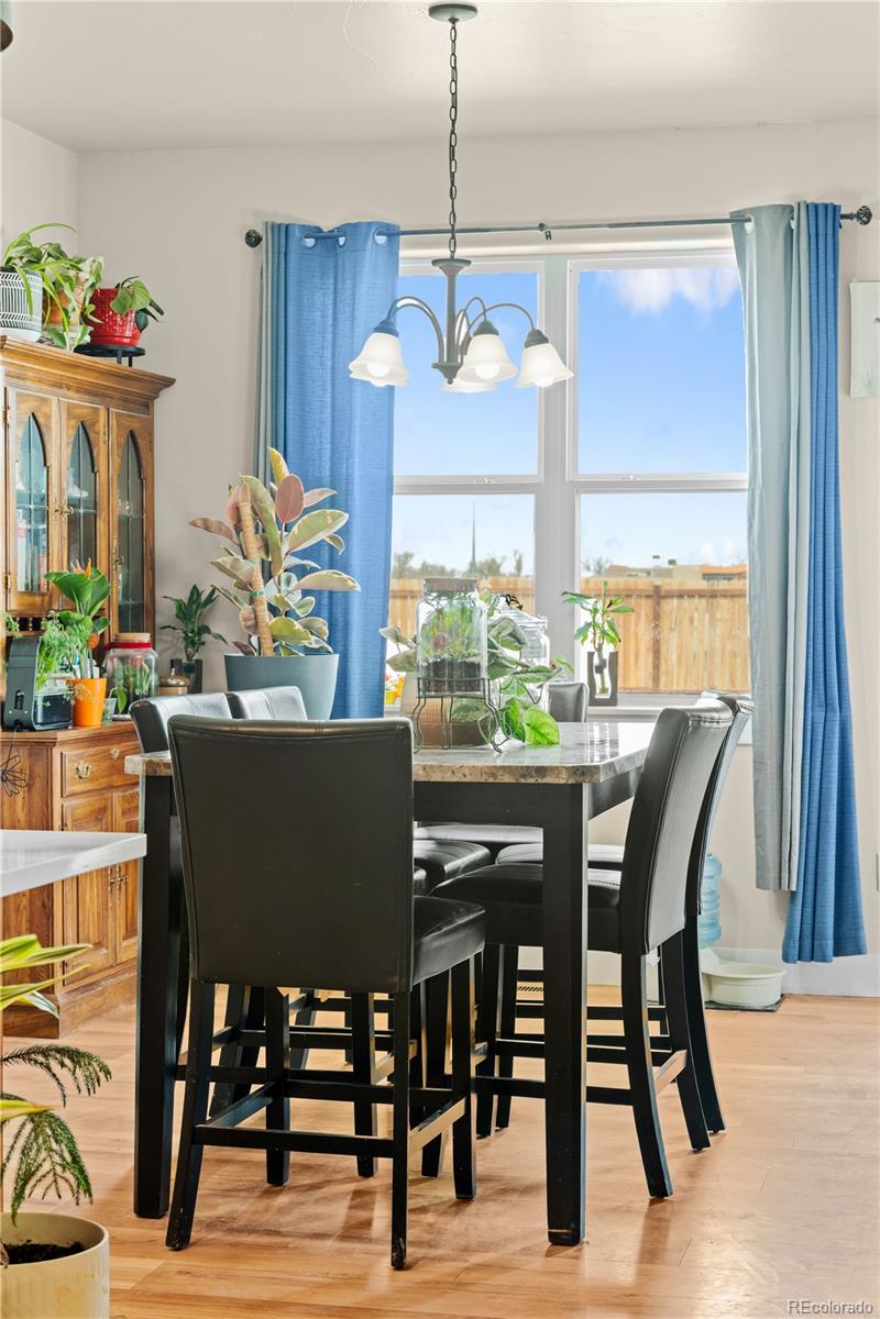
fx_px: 2200
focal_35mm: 60
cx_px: 440
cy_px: 660
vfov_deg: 33.4
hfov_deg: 22.6
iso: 400
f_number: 9
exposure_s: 1/3
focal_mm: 60
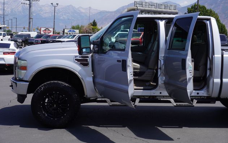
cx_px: 116
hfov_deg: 37.2
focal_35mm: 55
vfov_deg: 23.7
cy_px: 74
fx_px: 339
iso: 100
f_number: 9
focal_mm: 35
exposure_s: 1/250
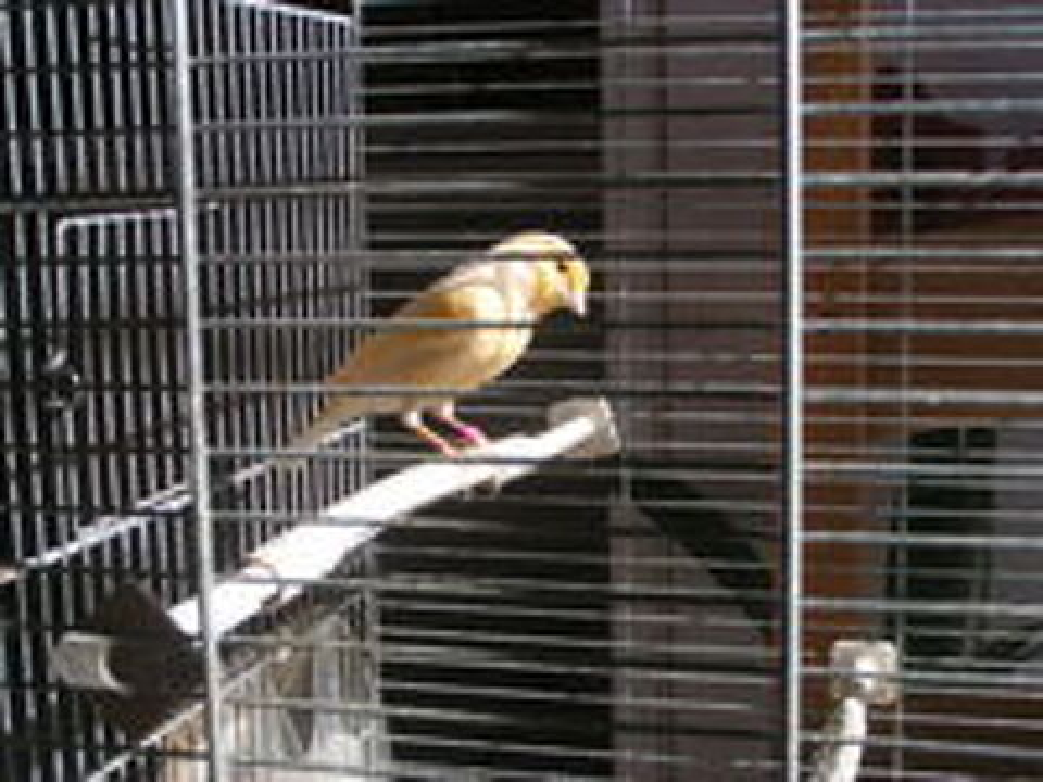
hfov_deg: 33.8
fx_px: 1717
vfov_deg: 25.7
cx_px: 522
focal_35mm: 57
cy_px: 391
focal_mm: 8.7
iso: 50
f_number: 5.6
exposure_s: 1/200
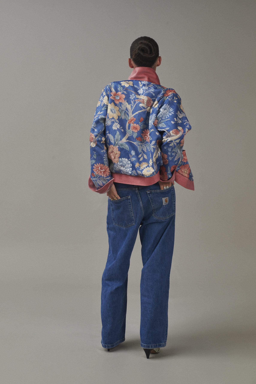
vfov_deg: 34.5
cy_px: 192
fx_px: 618
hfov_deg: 23.4
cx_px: 128
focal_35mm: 58
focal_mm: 58
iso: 200
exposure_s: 1/160
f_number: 11
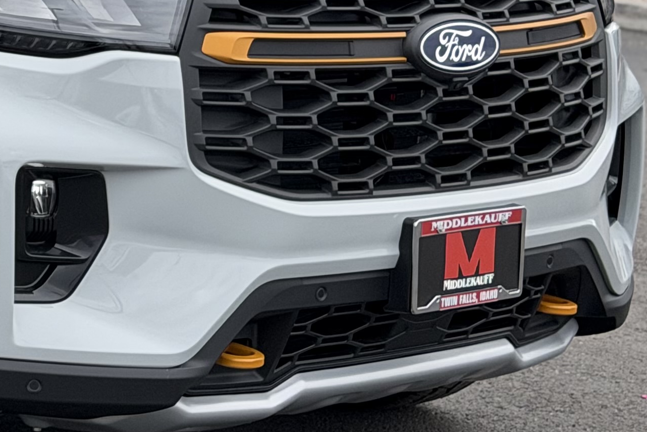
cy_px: -7
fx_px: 2822
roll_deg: -3.5
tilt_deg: -7.3
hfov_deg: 12.6
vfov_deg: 8.7
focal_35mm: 157
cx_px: -233
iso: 64
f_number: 1.78
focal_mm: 6.76
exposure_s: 1/1330
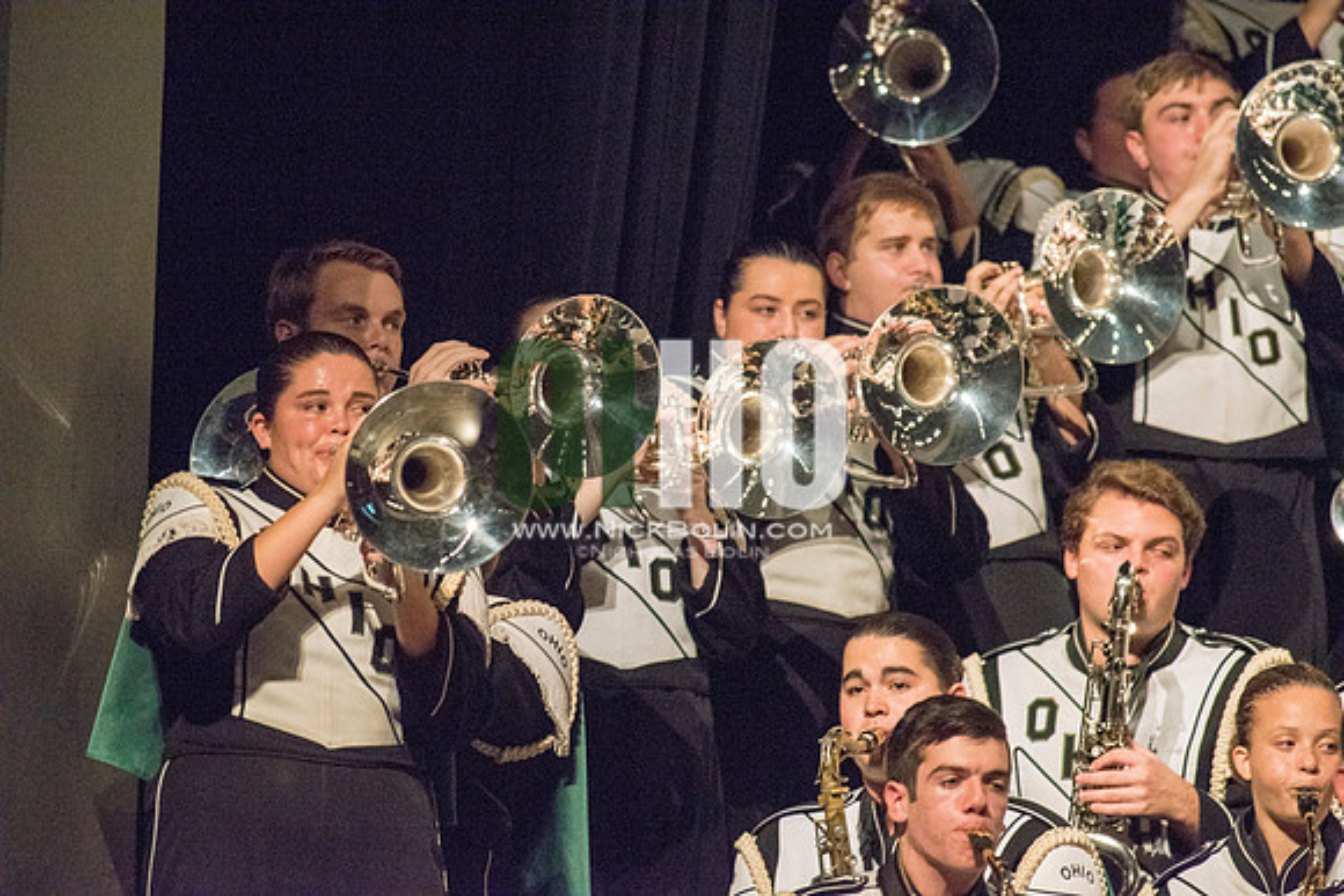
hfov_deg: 3.4
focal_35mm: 600
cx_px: 672
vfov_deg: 2.3
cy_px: 448
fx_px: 22404
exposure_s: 1/320
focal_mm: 600
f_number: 5.6
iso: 4000
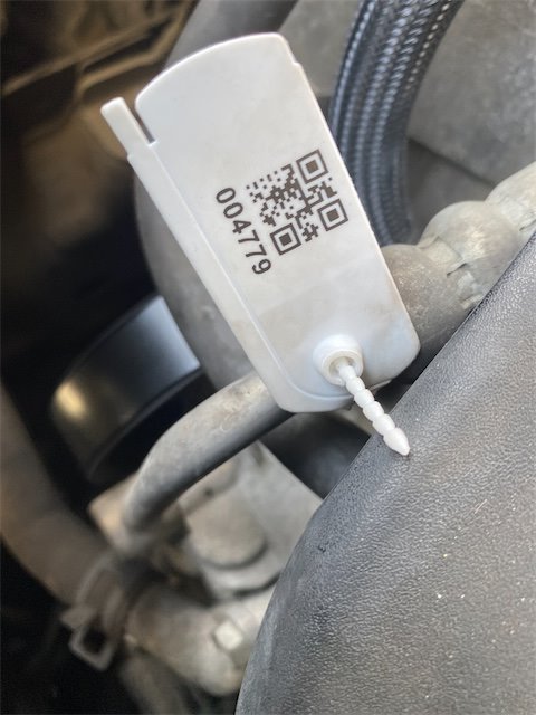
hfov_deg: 53.1
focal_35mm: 26
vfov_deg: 67.3
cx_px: 268
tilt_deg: -71.2
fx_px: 537
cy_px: 358
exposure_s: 1/121
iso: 125
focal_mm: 4.25
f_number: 1.8
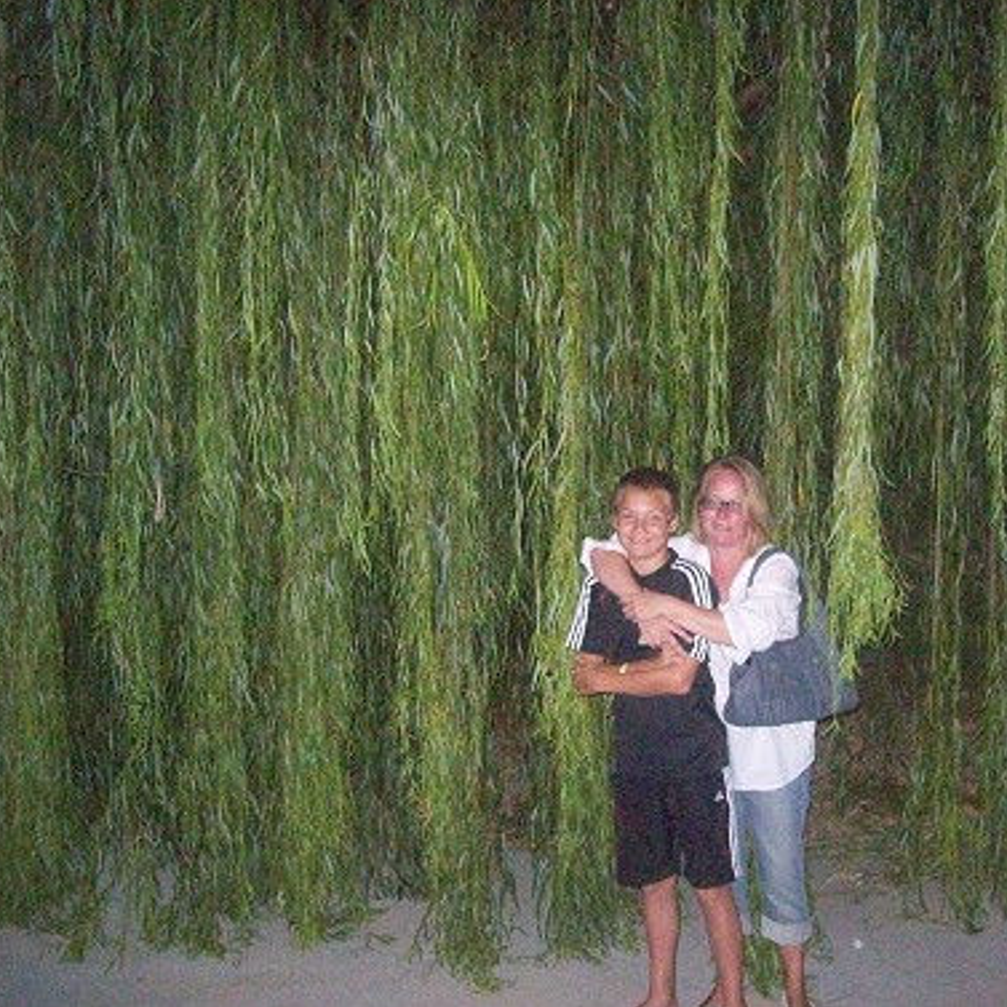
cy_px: 505
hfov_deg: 38.8
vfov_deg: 39.2
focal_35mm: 43
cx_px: 665
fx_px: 1415
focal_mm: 6
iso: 800
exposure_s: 1/128
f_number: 2.7
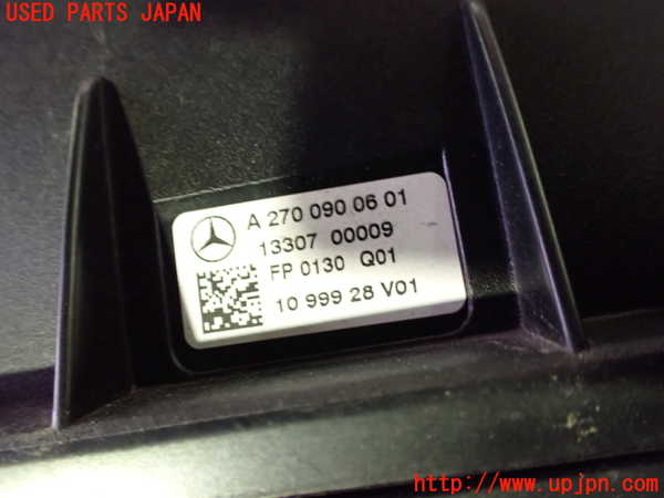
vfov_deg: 46.8
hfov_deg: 60.0
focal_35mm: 30
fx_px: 575
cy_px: 249
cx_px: 332
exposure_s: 1/30
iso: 1250
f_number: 2.3
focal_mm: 5.4
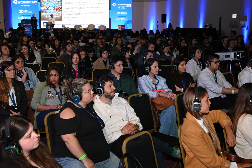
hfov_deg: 46.4
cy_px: 85
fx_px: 294
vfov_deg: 31.9
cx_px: 123
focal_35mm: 42
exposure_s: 1/60
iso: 800
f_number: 5.6
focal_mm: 41
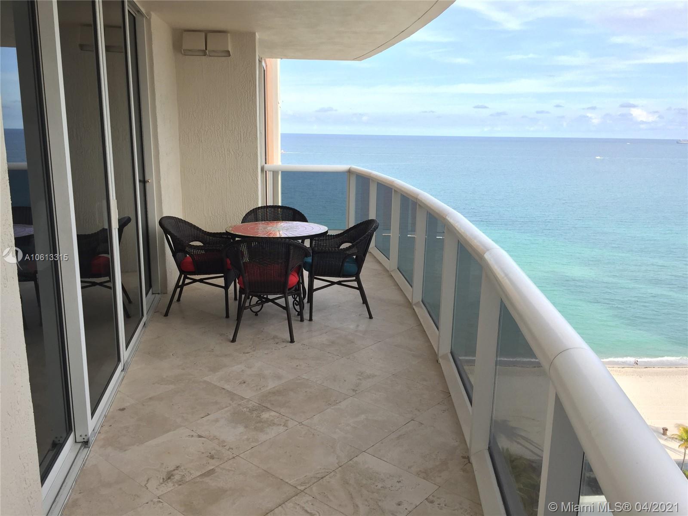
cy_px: 258
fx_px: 576
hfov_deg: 61.7
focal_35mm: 29
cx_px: 344
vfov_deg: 48.2
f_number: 2.2
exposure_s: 1/476
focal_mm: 4.15
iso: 32
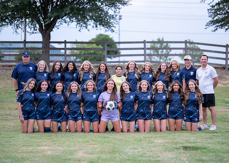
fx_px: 386
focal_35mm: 59
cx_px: 115
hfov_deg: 33.0
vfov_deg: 23.9
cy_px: 90
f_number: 1.2
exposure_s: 1/640
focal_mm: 50
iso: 320
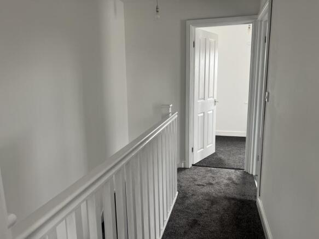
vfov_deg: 53.0
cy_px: 120
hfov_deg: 67.3
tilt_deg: -10.7
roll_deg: +0.5
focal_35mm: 26
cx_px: 160
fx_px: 240
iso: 100
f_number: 1.5
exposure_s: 1/121
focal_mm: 5.7
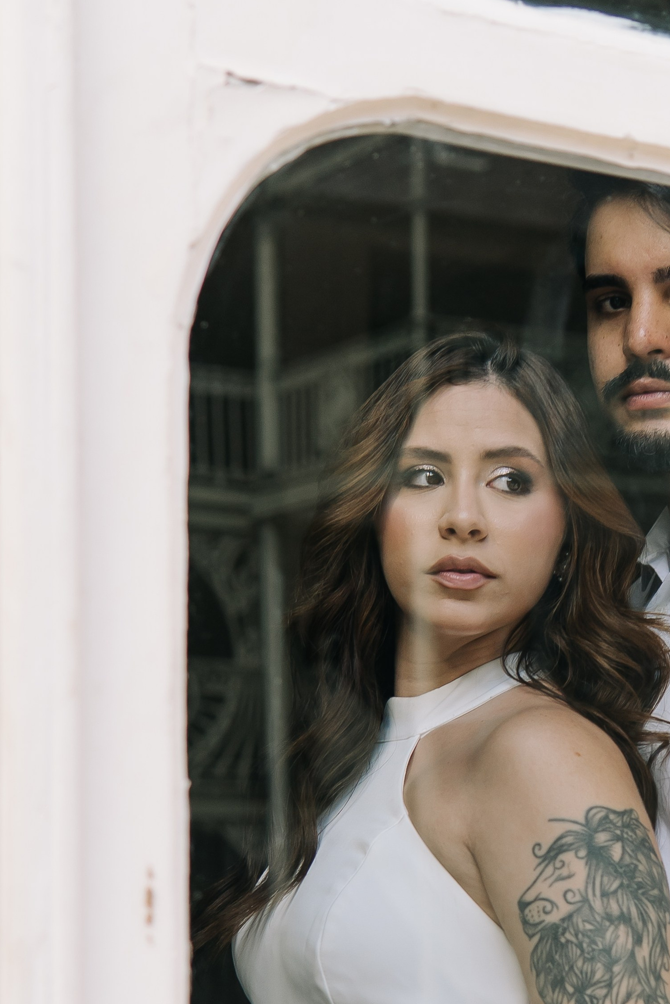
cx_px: 602
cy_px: 783
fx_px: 2289
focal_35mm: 82
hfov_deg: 16.4
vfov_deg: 24.4
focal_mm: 30
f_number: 2.5
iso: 160
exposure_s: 1/200
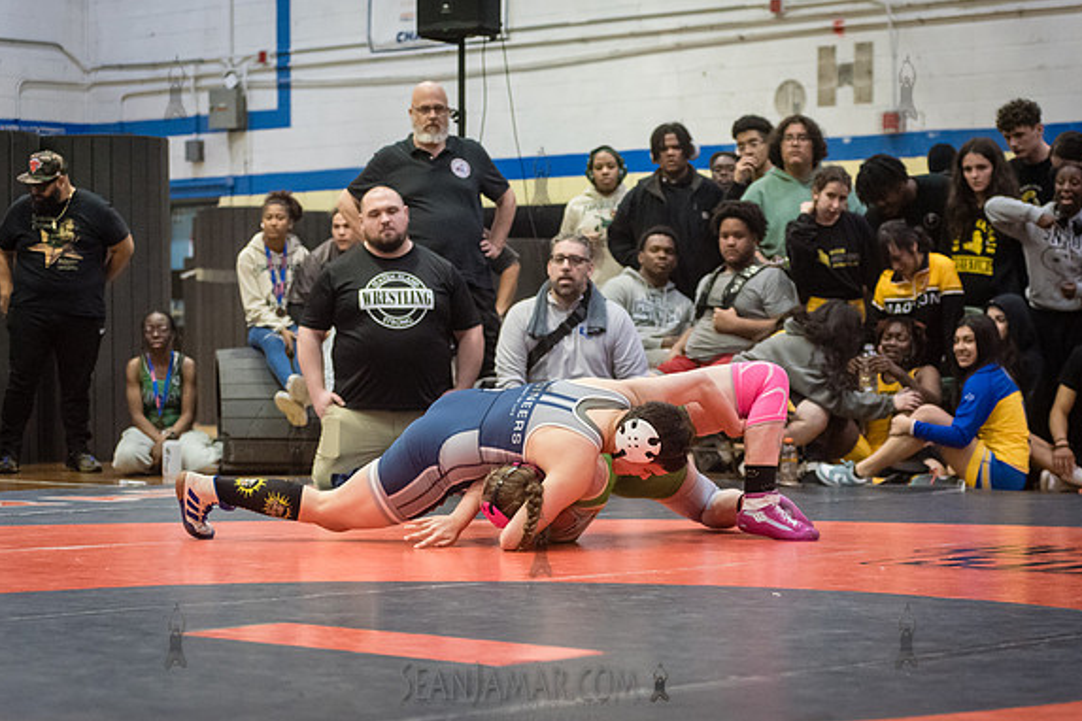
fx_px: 2795
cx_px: 616
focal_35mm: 93
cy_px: 393
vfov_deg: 14.7
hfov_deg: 21.9
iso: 8000
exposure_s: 1/400
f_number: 3.5
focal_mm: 80
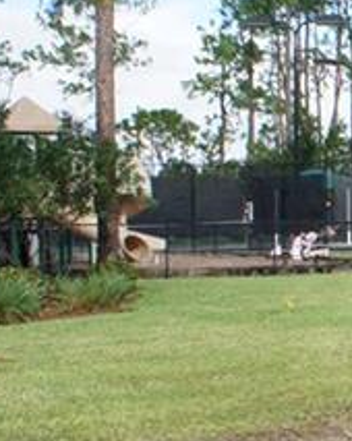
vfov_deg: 15.8
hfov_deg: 11.0
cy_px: 289
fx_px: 1591
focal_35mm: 122
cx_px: 801
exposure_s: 1/125
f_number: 11
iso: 200
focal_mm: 18
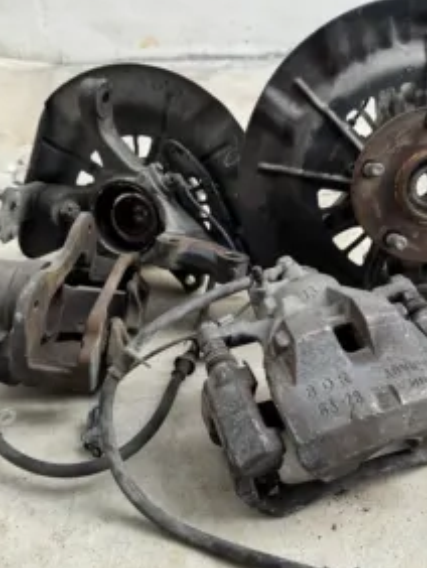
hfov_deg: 41.8
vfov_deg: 53.9
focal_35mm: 34
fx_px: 558
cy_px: 274
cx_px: 222
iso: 80
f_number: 1.78
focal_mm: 6.76
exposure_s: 1/707
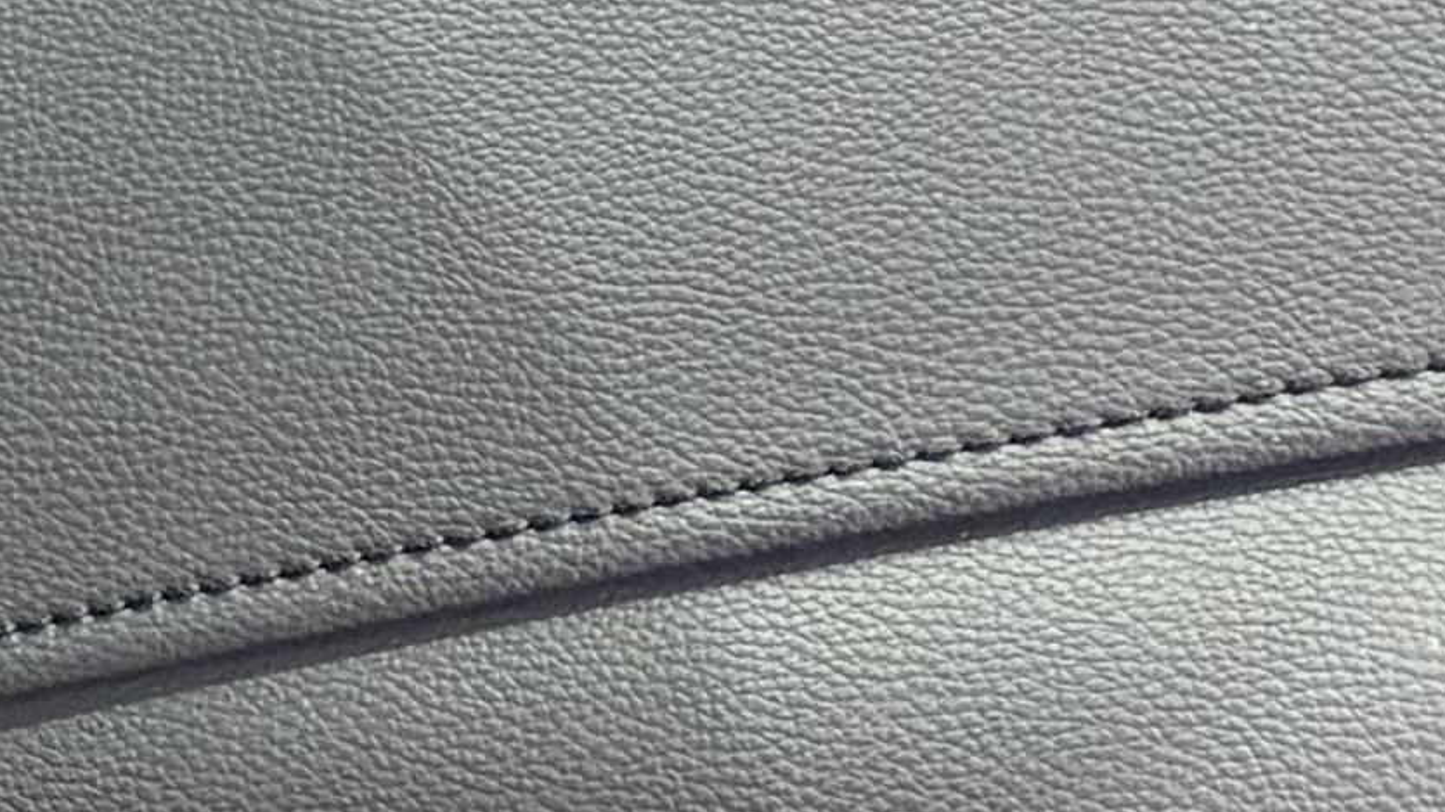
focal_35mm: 194
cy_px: 1418
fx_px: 7433
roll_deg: +7.3
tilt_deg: -30.0
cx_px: -610
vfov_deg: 6.1
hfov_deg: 10.8
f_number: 1.6
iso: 400
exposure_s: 1/60
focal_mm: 5.96
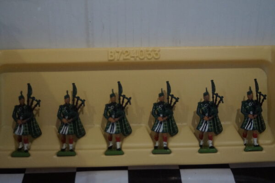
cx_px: 138
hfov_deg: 37.9
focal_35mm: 52
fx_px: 401
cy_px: 92
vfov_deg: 25.8
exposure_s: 1/160
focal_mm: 35
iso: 2500
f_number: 4
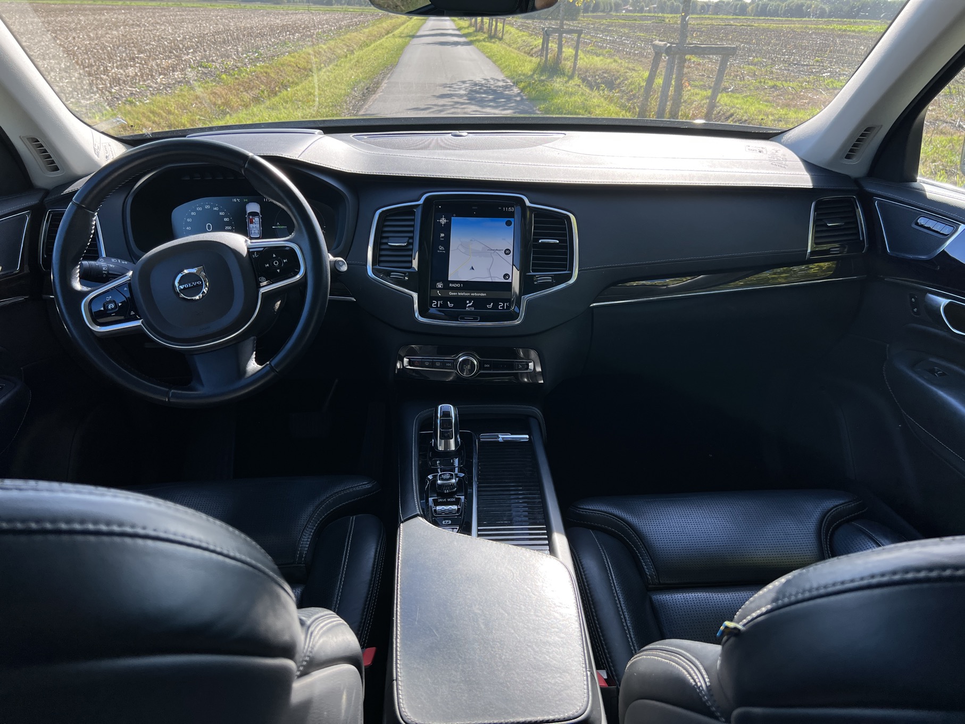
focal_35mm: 26
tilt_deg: -26.4
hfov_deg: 67.3
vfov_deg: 53.1
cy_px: 362
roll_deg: -1.4
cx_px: 482
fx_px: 725
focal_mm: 5.7
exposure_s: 1/797
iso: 50
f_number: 1.5
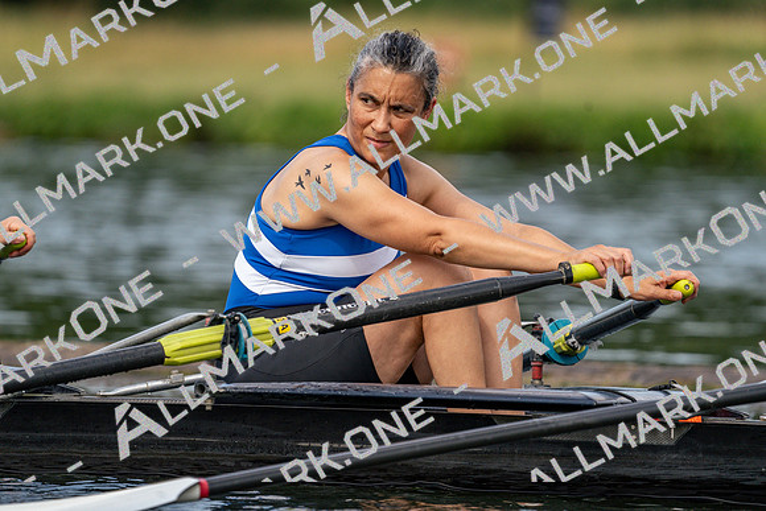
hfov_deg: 4.2
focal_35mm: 493
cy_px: 256
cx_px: 383
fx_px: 10492
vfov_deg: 2.8
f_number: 6.3
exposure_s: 1/1600
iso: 640
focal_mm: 493
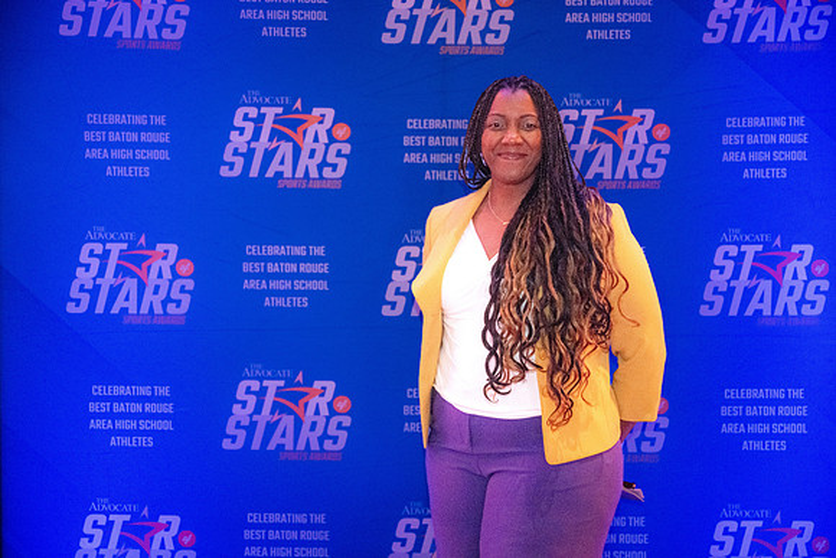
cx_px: 418
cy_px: 279
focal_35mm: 52
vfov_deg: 26.0
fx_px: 1208
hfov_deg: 38.2
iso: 5600
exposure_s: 1/125
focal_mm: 52
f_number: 2.8
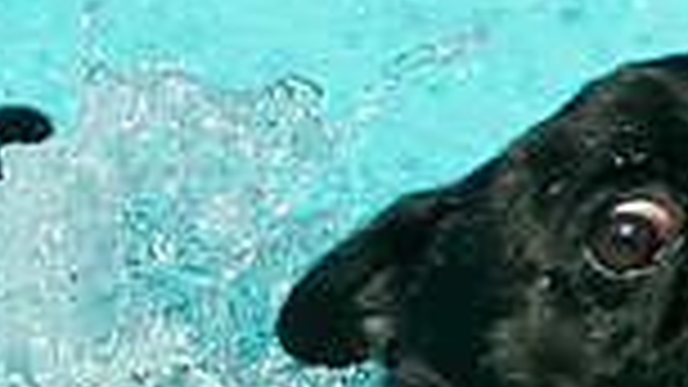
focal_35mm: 921
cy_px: 340
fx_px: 16799
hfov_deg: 2.3
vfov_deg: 1.3
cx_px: -22
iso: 200
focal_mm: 155
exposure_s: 1/1600
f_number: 5.6
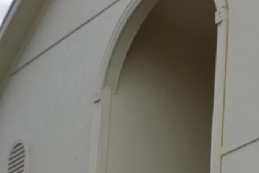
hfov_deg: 13.6
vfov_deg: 9.2
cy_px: 381
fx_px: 993
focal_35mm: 138
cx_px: 439
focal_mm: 20
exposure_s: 1/200
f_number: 9
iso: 100
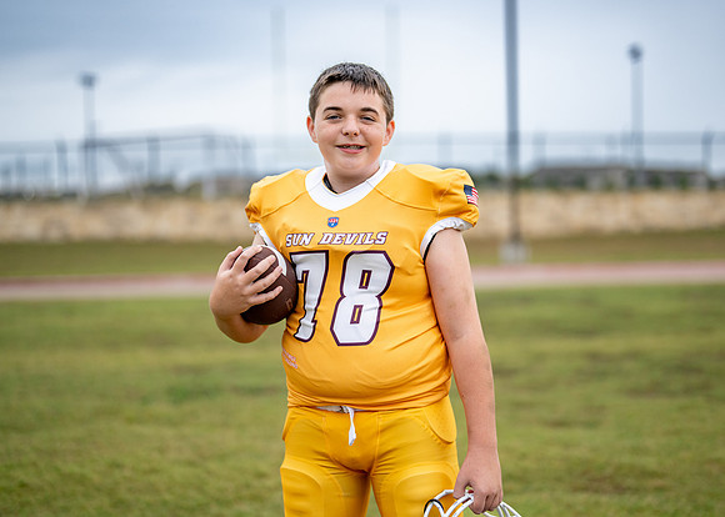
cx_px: 382
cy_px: 251
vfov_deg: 24.8
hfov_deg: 34.2
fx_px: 1176
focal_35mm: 57
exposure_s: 1/2000
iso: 320
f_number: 1.2
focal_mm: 50
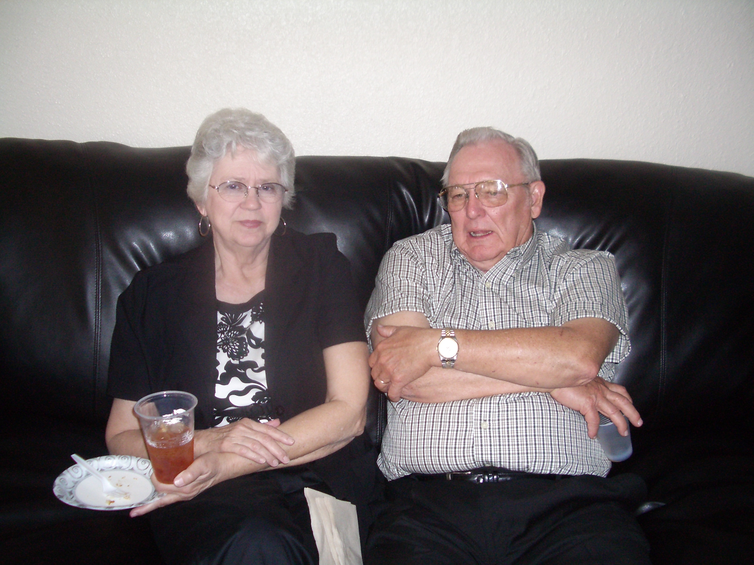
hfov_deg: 52.6
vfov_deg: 40.7
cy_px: 282
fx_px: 762
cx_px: 377
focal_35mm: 35
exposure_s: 1/60
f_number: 2.6
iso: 200
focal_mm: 5.8
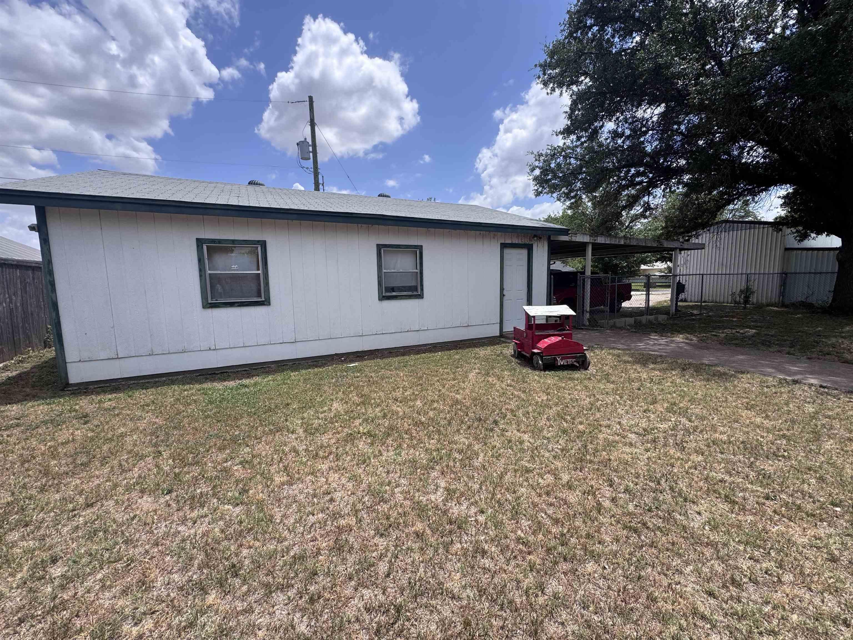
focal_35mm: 14
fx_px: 345
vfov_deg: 85.7
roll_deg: +1.1
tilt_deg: -7.1
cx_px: 426
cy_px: 320
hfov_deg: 102.1
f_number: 2.2
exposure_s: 1/1449
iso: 50
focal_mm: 2.22
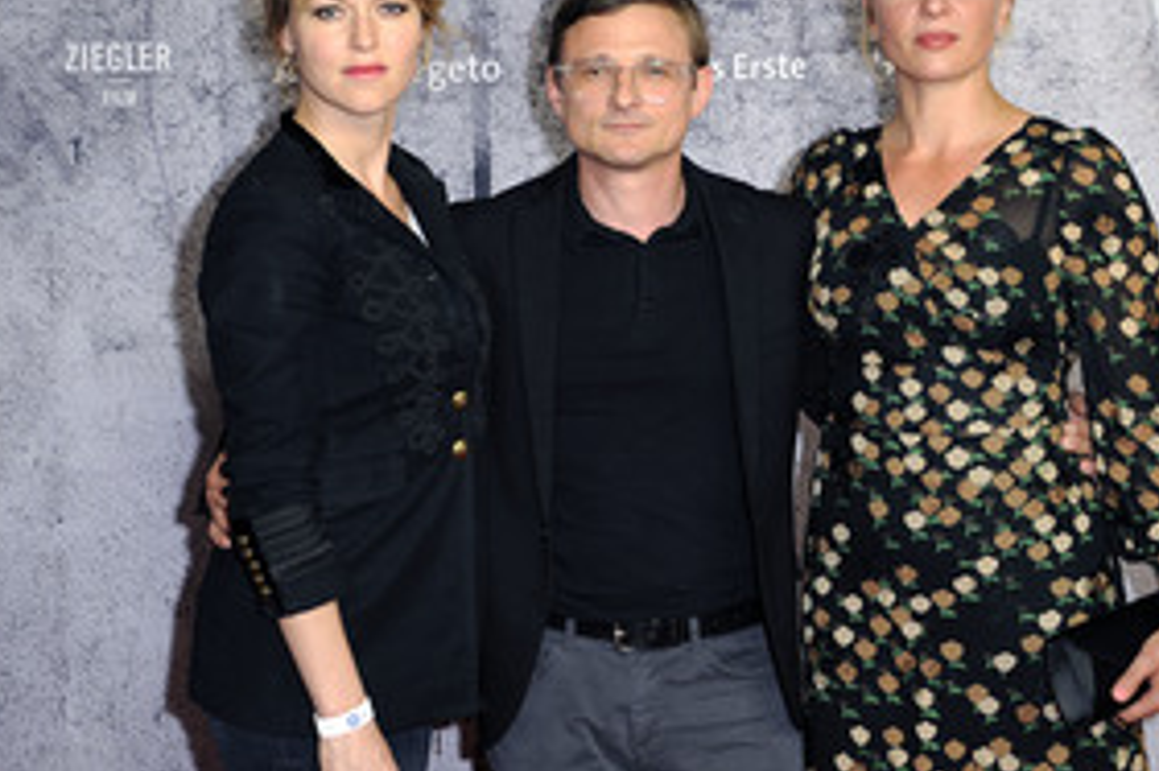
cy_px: 346
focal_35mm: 77
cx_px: 635
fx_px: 2477
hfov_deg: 26.3
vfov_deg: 17.7
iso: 640
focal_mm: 48
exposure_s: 1/160
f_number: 5.6
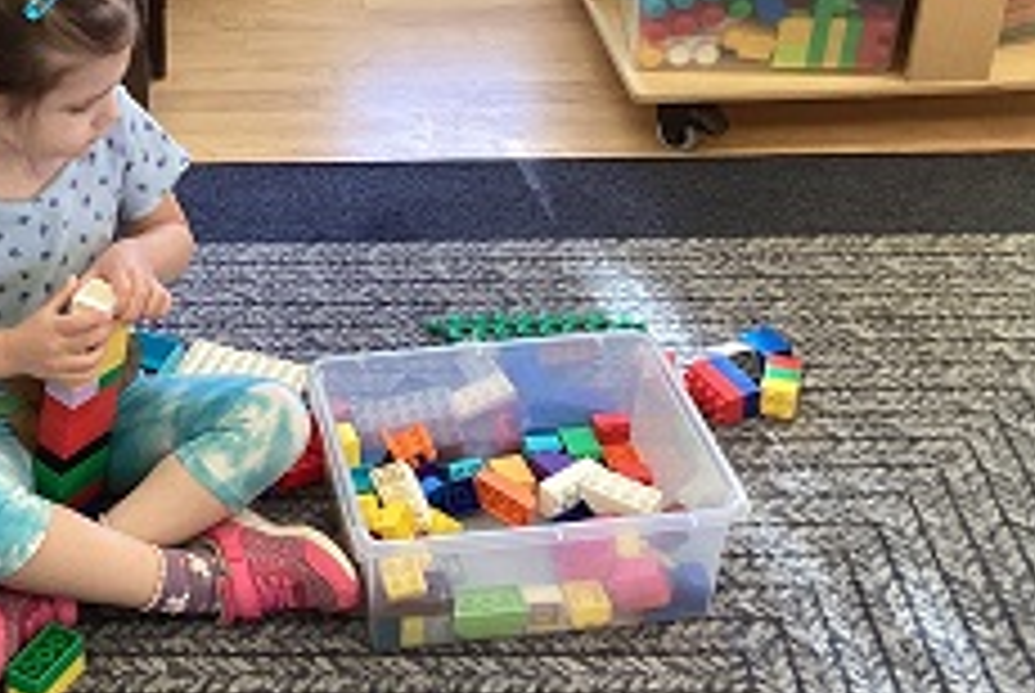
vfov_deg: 19.4
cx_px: 198
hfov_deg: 28.2
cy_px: 187
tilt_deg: -31.9
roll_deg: +2.0
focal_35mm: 70
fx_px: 2015
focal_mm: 3.3
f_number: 2.4
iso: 80
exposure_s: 1/60
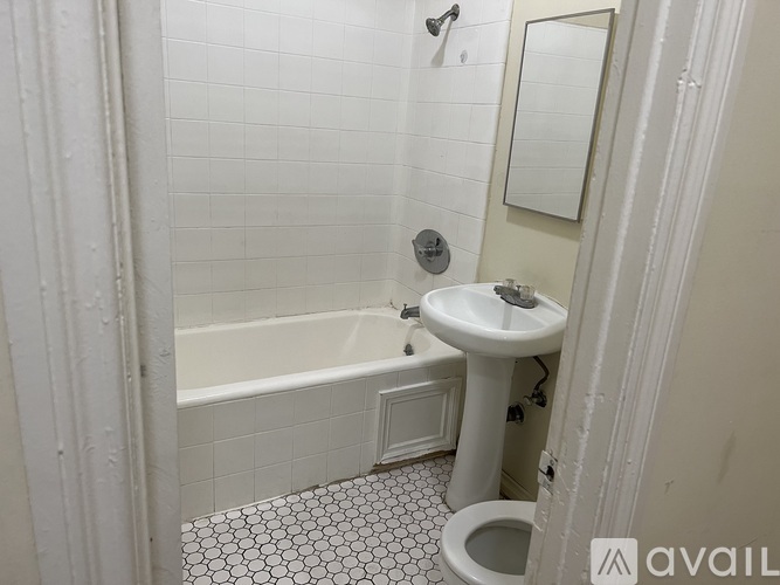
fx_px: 586
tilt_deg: -16.7
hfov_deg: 67.3
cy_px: 292
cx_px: 390
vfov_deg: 53.0
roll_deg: -4.2
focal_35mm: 26
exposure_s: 1/60
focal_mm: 5.7
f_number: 1.5
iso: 100
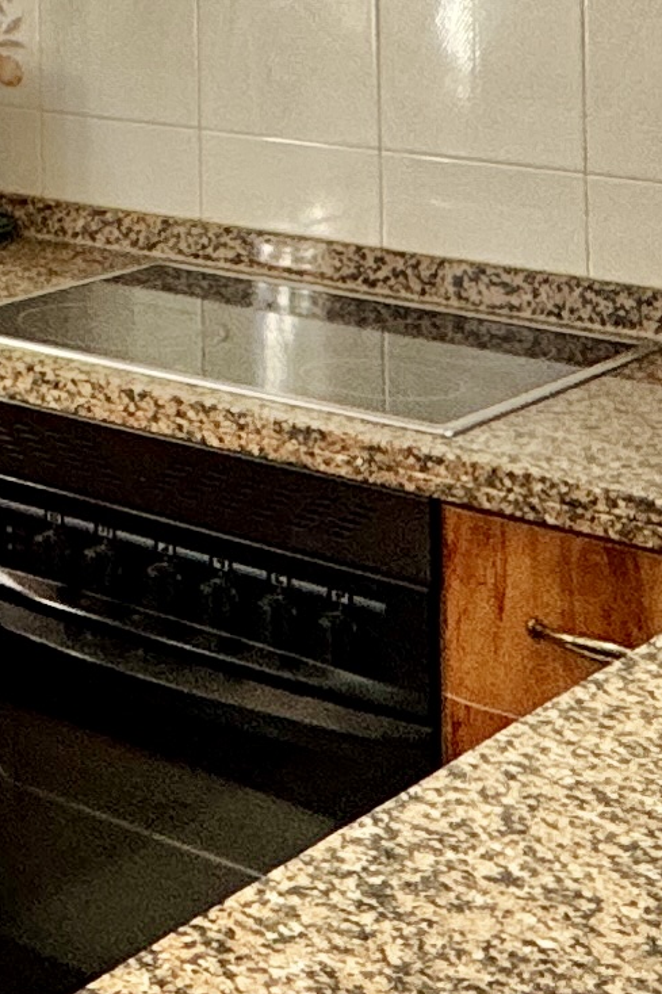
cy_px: -217
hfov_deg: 14.5
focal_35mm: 80
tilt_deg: +1.0
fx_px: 2208
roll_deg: +0.6
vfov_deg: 23.1
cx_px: -615
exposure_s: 1/99
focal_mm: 2.22
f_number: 2.2
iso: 125
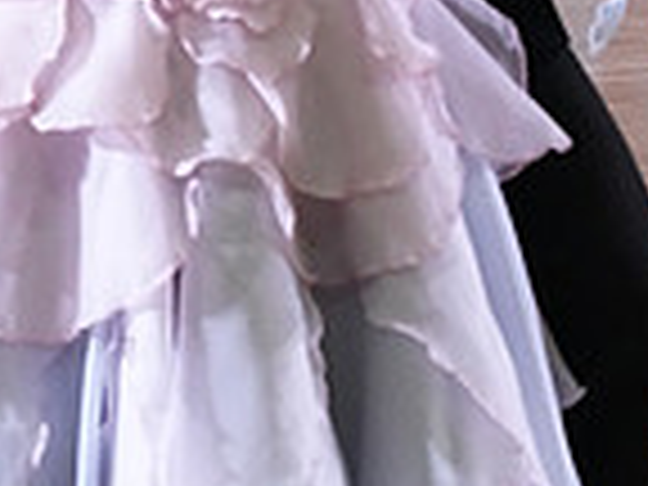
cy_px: -252
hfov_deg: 4.7
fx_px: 7825
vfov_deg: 3.5
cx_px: 74
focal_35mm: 418
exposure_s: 1/400
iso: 10000
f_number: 5.6
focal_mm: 108
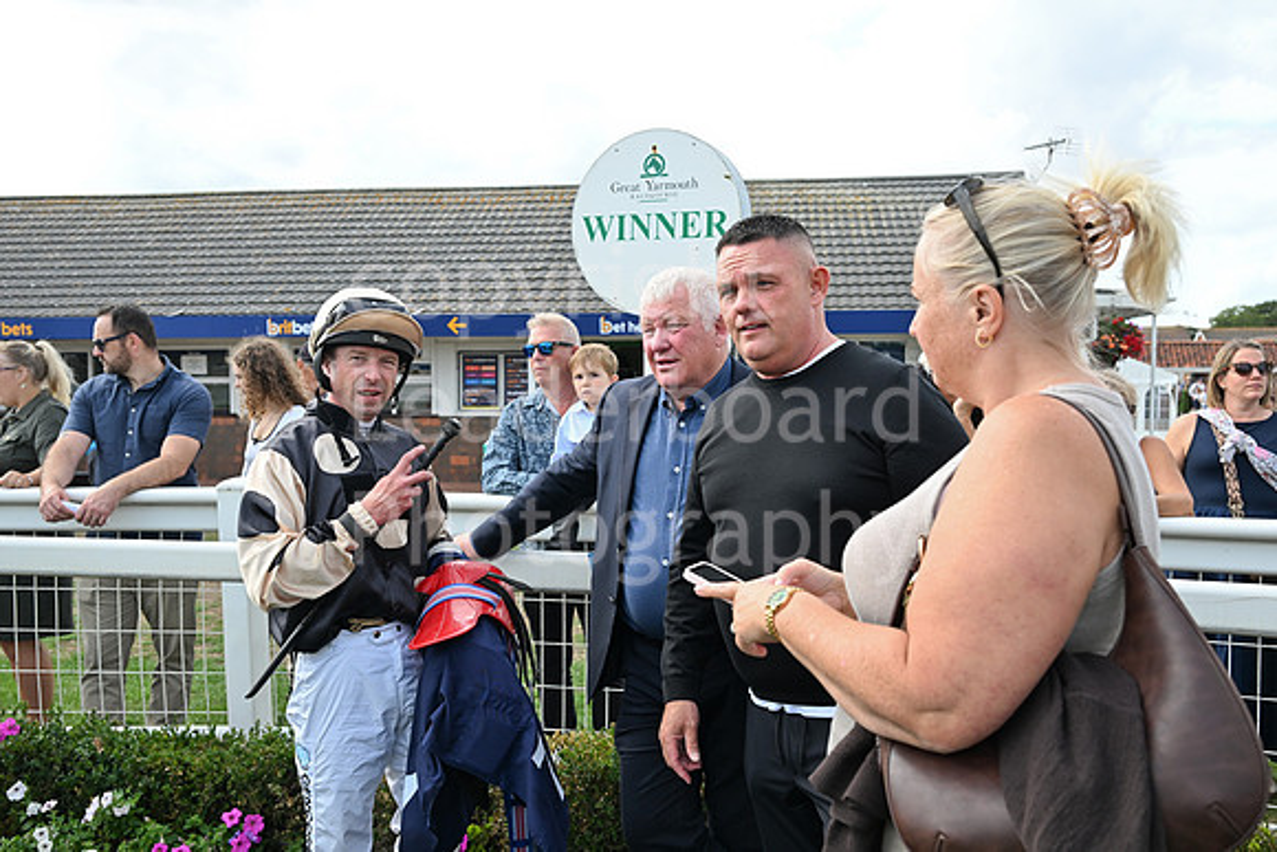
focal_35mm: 32
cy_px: 426
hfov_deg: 58.7
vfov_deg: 41.1
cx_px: 638
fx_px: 1135
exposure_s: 1/640
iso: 400
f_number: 5.6
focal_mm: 32
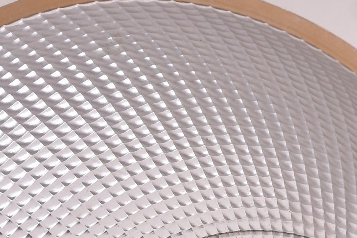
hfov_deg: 5.2
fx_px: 3917
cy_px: 419
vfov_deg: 3.5
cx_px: 459
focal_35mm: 395
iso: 320
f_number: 10
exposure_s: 1/125
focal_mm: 48
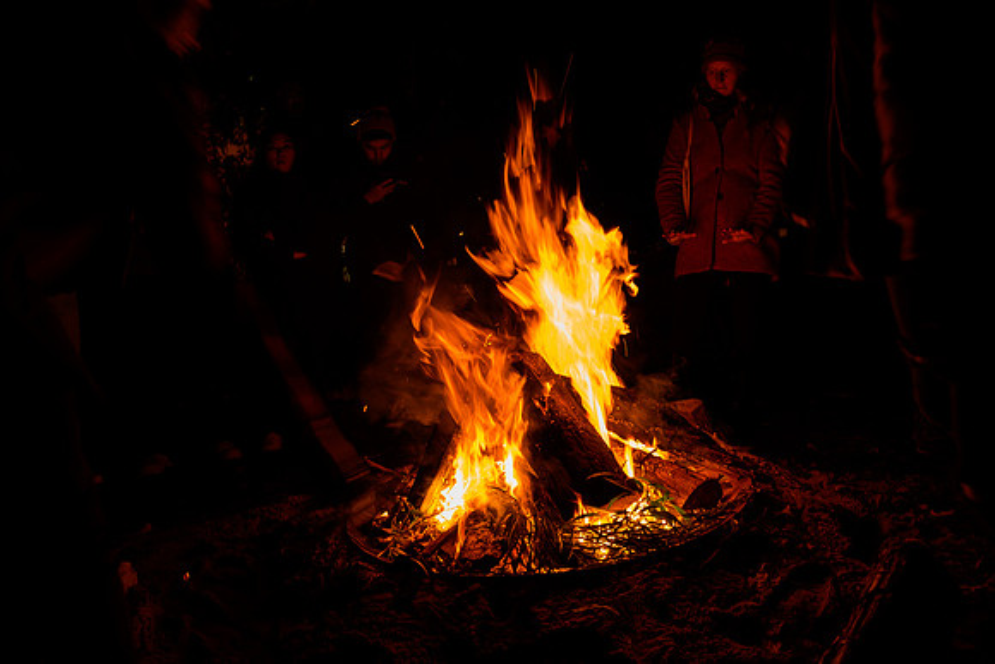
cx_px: 498
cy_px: 332
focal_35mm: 31
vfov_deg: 42.5
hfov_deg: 60.4
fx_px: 854
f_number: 4
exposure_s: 1/30
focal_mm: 30
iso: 800
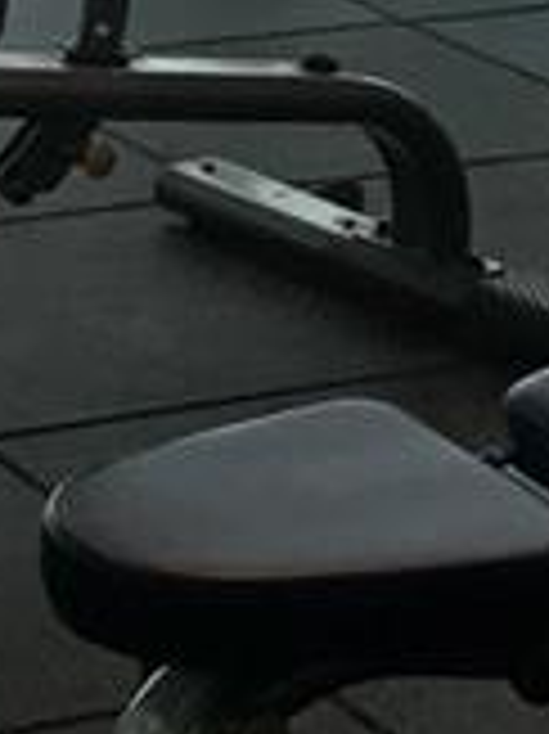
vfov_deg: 9.6
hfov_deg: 7.2
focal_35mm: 206
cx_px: 230
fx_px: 4362
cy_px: 68
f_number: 1.8
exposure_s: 1/120
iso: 40
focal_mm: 3.99
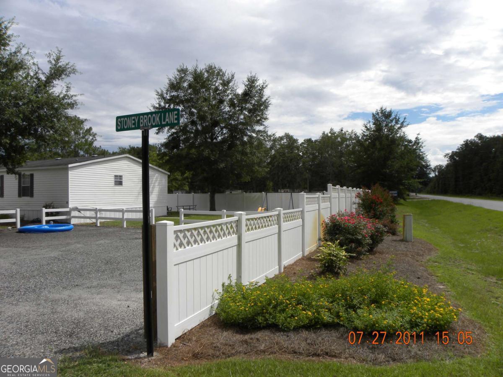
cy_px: 188
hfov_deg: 67.3
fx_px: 378
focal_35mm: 26
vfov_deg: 53.1
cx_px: 252
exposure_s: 1/446
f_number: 6.3
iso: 64
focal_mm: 4.6
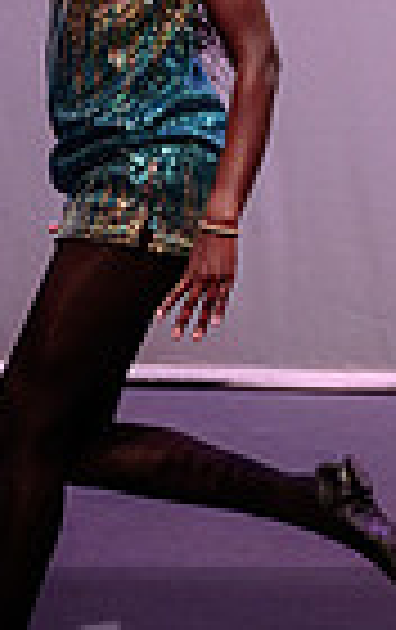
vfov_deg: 3.2
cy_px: 170
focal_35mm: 663
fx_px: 11402
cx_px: 791
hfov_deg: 2.0
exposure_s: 1/400
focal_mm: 145
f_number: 3.5
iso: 1250
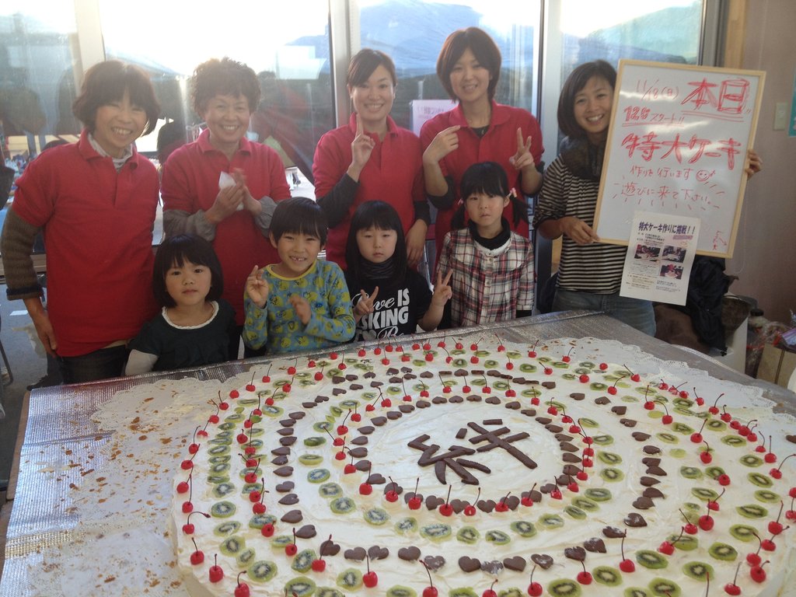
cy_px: 298
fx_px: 805
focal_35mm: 35
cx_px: 398
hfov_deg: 52.6
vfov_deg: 40.7
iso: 64
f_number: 2.4
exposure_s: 1/60
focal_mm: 4.28
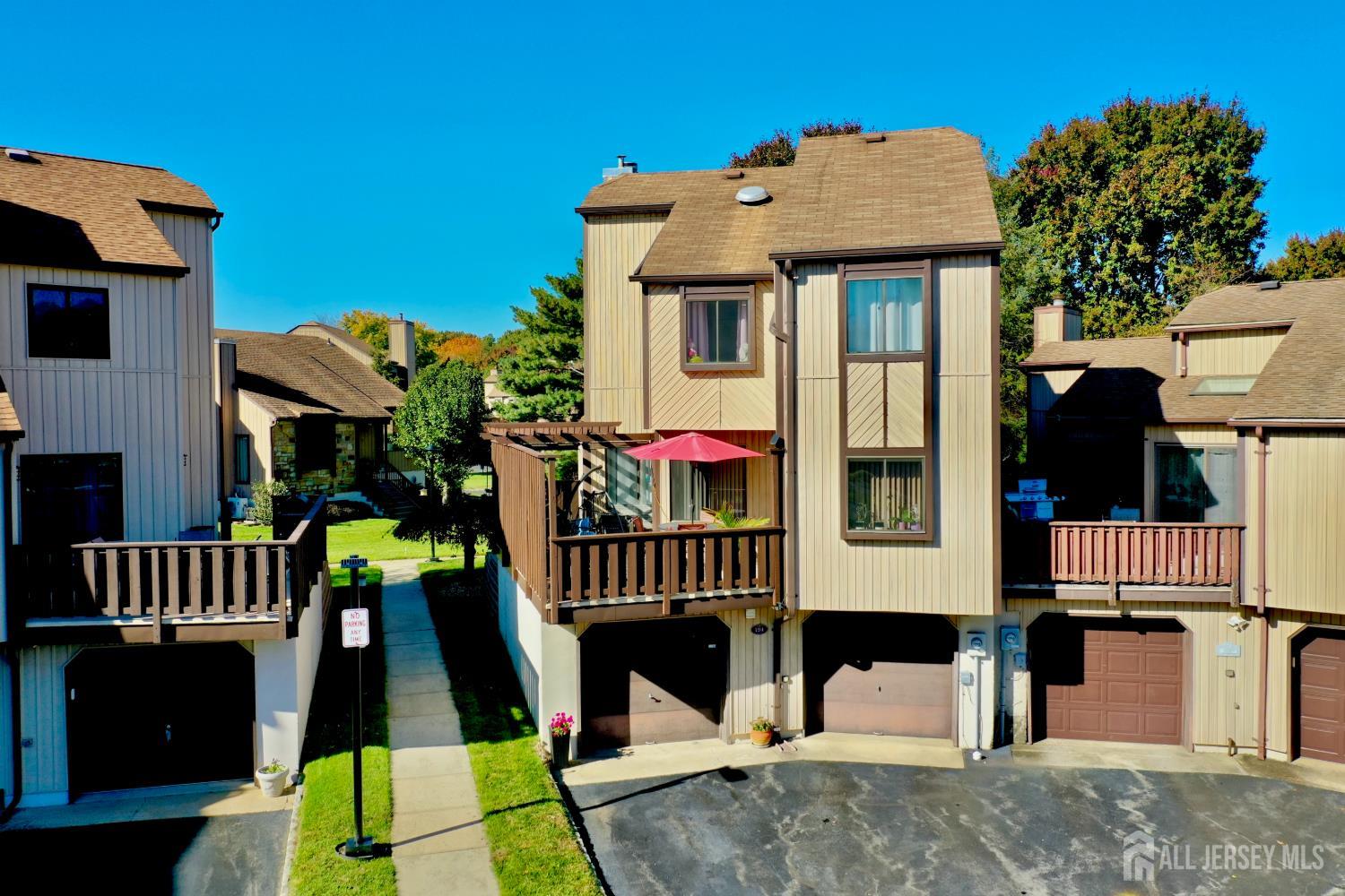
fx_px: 1046
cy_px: 448
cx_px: 672
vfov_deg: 46.4
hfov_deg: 65.5
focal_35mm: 28
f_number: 4.5
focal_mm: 10.26
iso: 100
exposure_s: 1/500
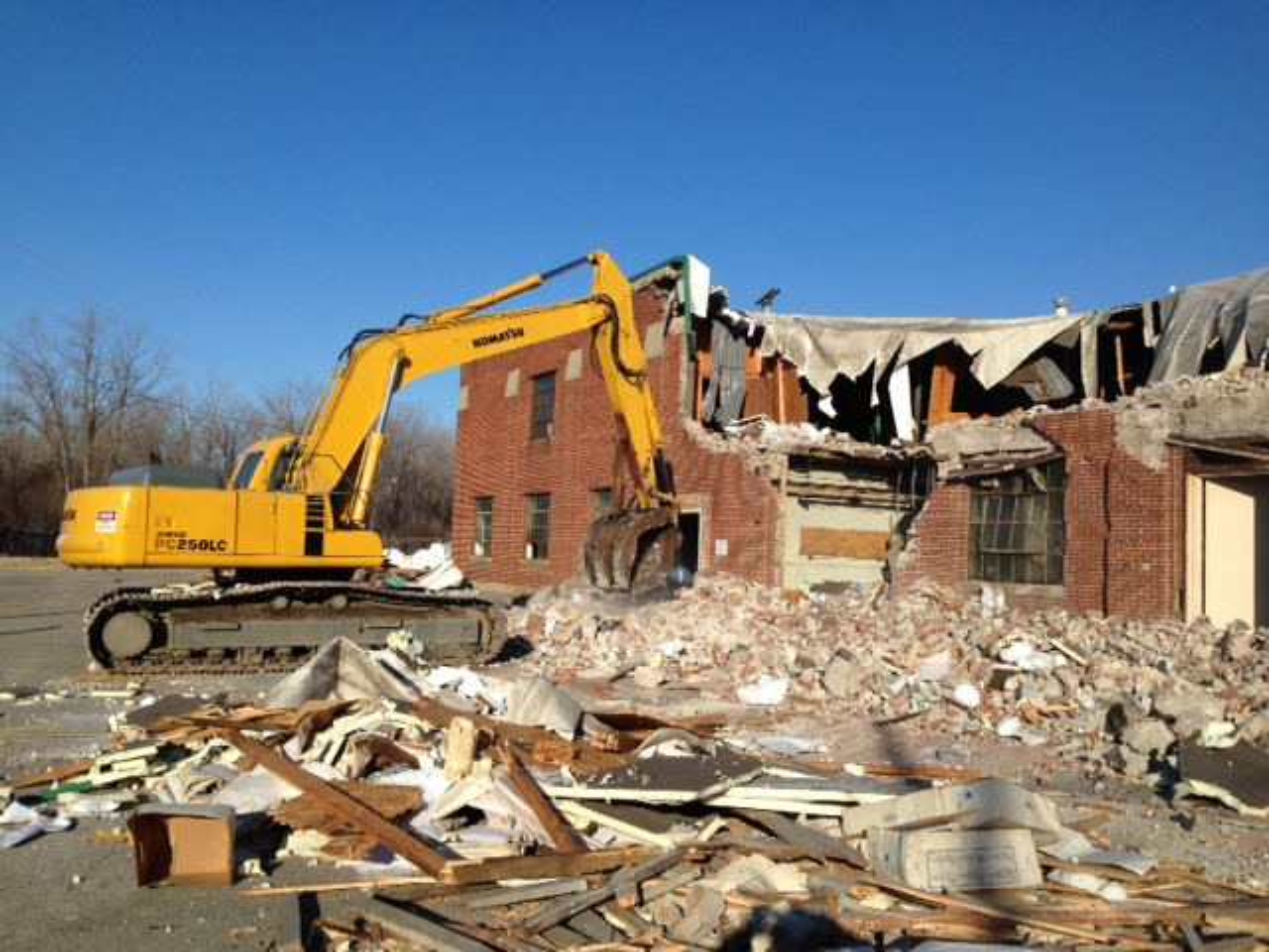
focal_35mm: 33
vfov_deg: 42.9
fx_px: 1210
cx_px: 634
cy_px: 476
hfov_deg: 55.4
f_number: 2.4
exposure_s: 1/2358
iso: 50
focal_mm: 4.12
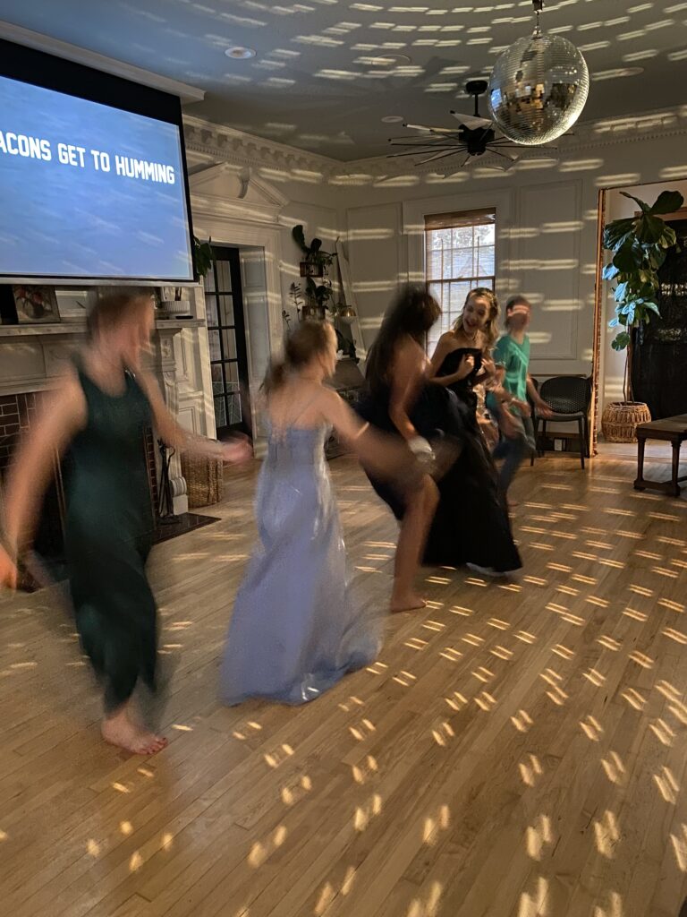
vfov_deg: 67.3
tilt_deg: -10.6
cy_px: 458
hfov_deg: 53.1
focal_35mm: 26
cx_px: 344
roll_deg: +2.1
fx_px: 688
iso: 500
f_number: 1.8
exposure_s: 1/10
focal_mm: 4.25
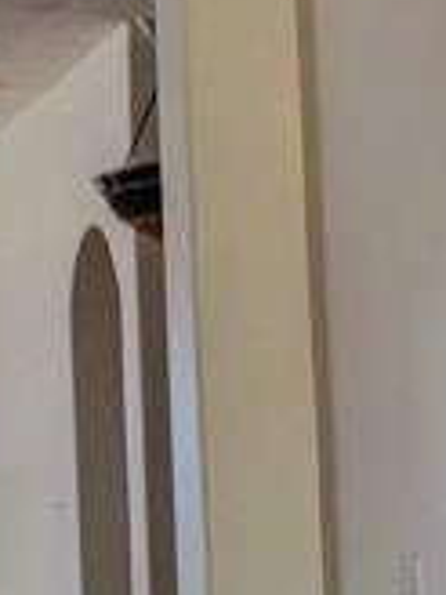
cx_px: -392
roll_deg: -0.5
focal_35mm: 122
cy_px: 174
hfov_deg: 11.2
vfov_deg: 16.1
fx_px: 2096
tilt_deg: +8.3
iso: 125
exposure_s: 1/97
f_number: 1.8
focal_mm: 4.25
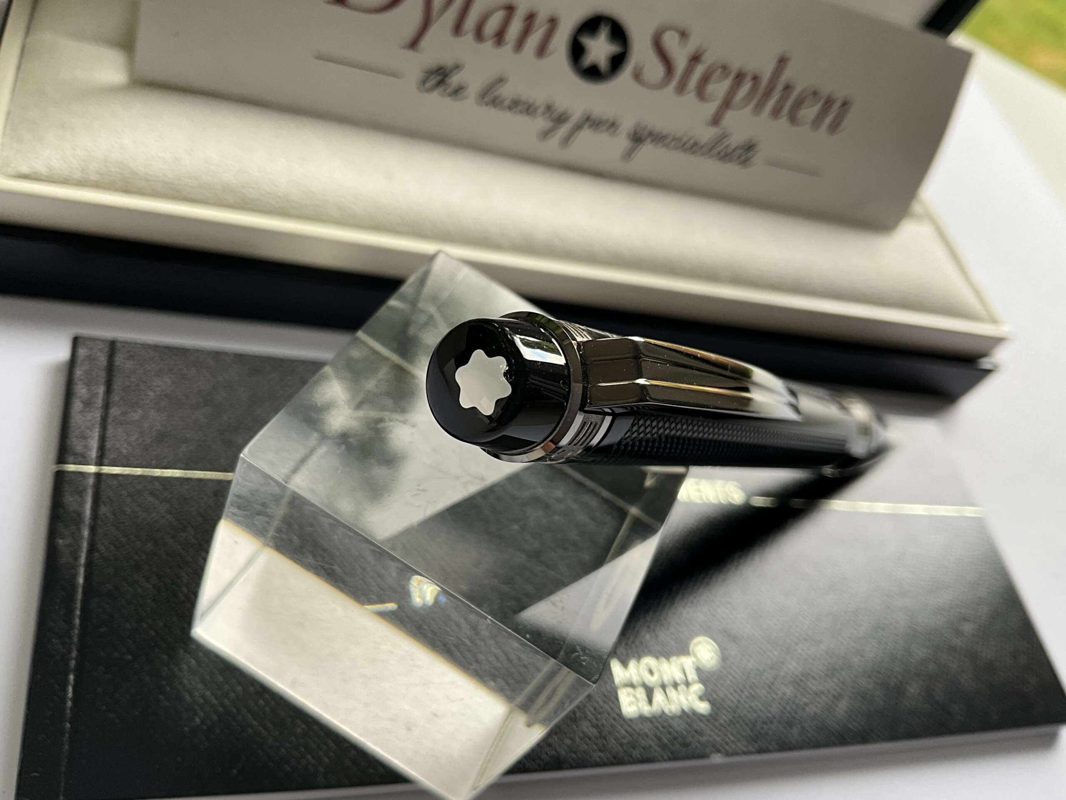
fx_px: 893
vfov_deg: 48.2
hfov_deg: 61.7
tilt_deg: -46.1
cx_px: 533
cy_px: 400
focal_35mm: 29
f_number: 1.8
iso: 32
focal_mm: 3
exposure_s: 1/122
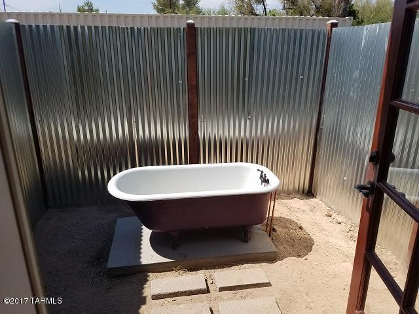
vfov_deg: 53.1
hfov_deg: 67.3
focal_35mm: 26
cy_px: 157
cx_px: 210
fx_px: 315
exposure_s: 1/2688
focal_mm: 4.2
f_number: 1.7
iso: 50
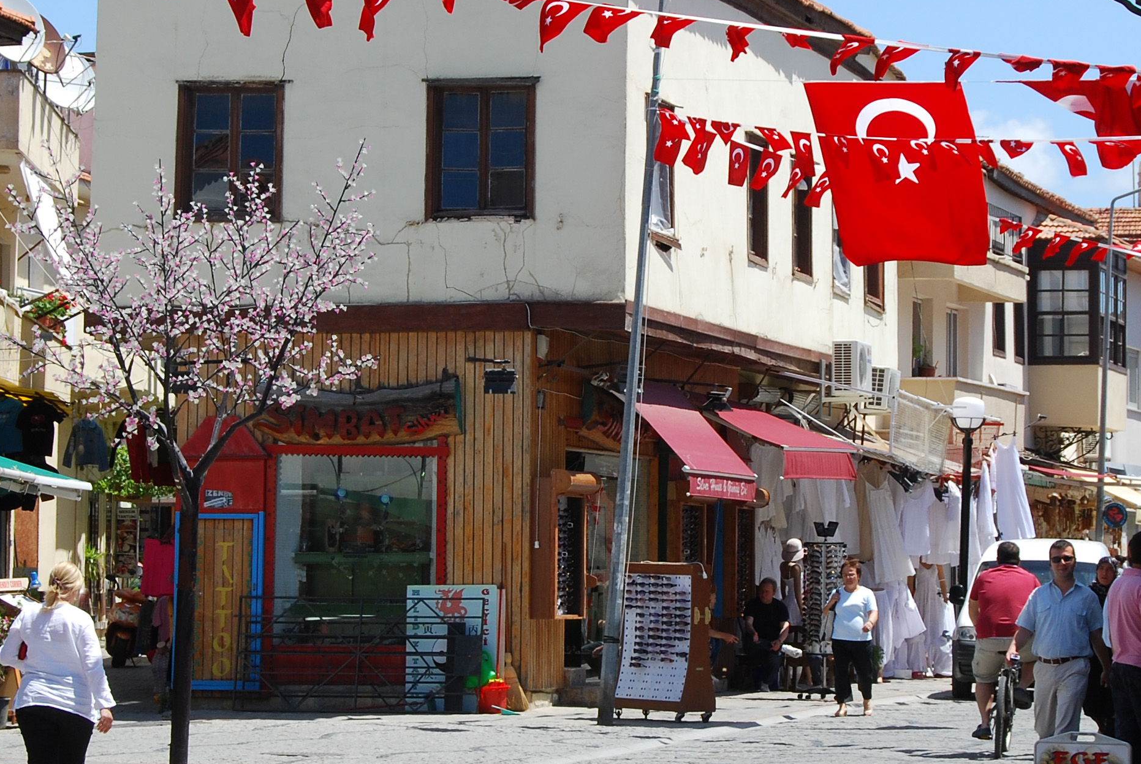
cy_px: 355
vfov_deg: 10.5
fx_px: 4157
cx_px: 583
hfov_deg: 15.6
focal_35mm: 131
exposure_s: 1/250
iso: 180
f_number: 10
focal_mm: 42
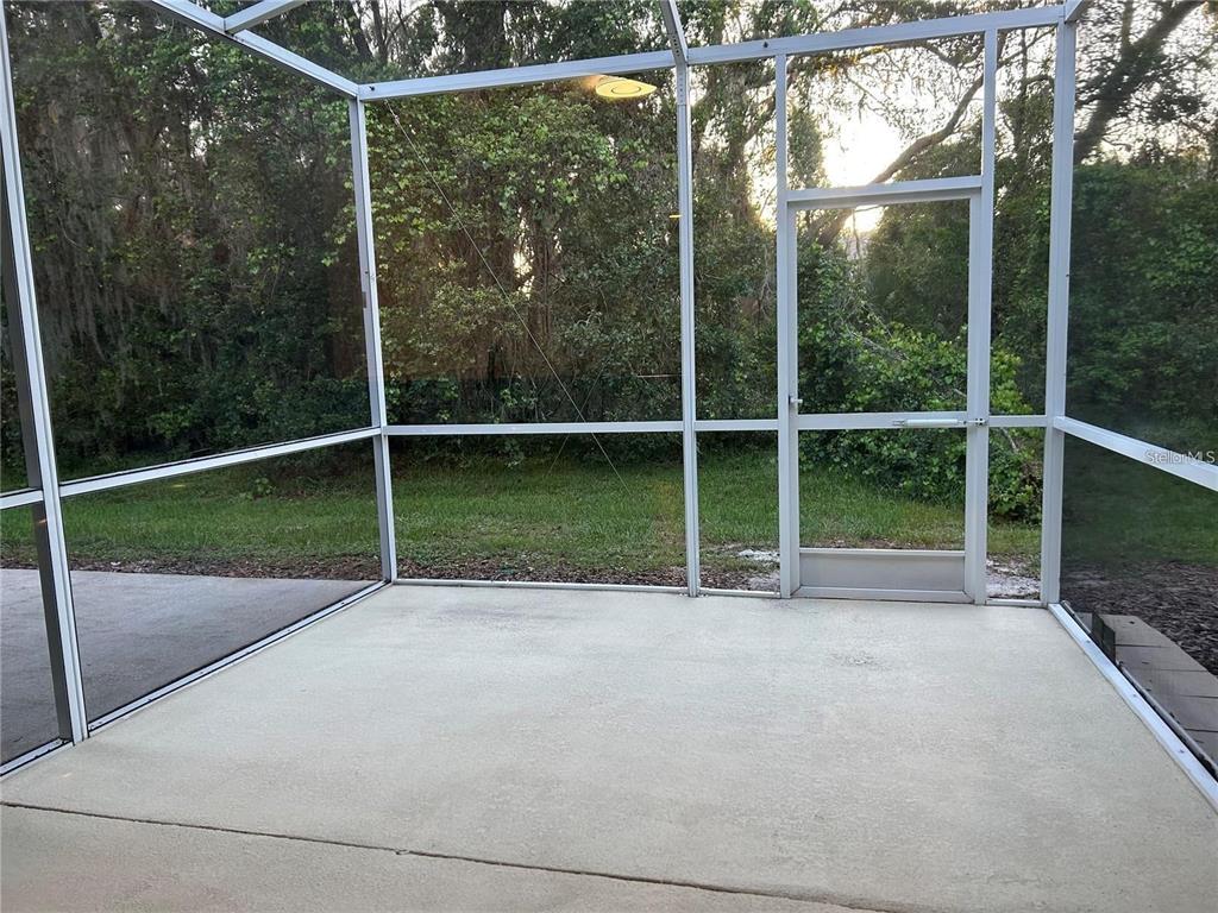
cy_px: 456
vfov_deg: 53.1
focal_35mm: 26
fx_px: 915
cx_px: 609
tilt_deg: -6.9
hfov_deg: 67.3
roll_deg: +2.0
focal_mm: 5.7
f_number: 1.5
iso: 125
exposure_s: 1/60
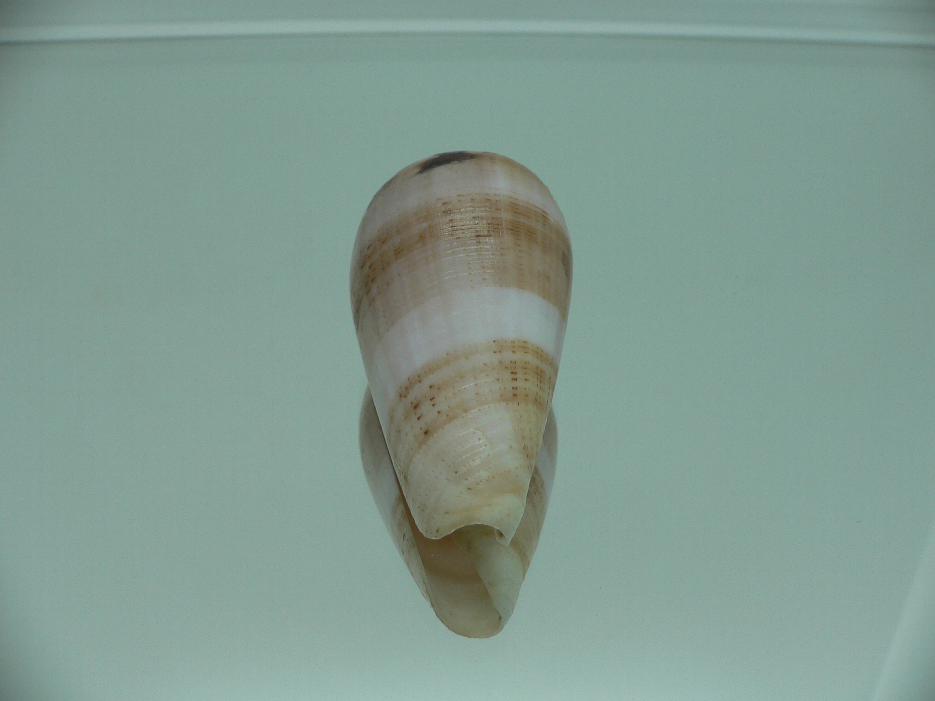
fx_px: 945
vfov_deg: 40.7
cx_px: 468
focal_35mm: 35
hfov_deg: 52.6
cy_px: 350
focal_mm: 4.6
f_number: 2.8
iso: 80
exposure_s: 1/80
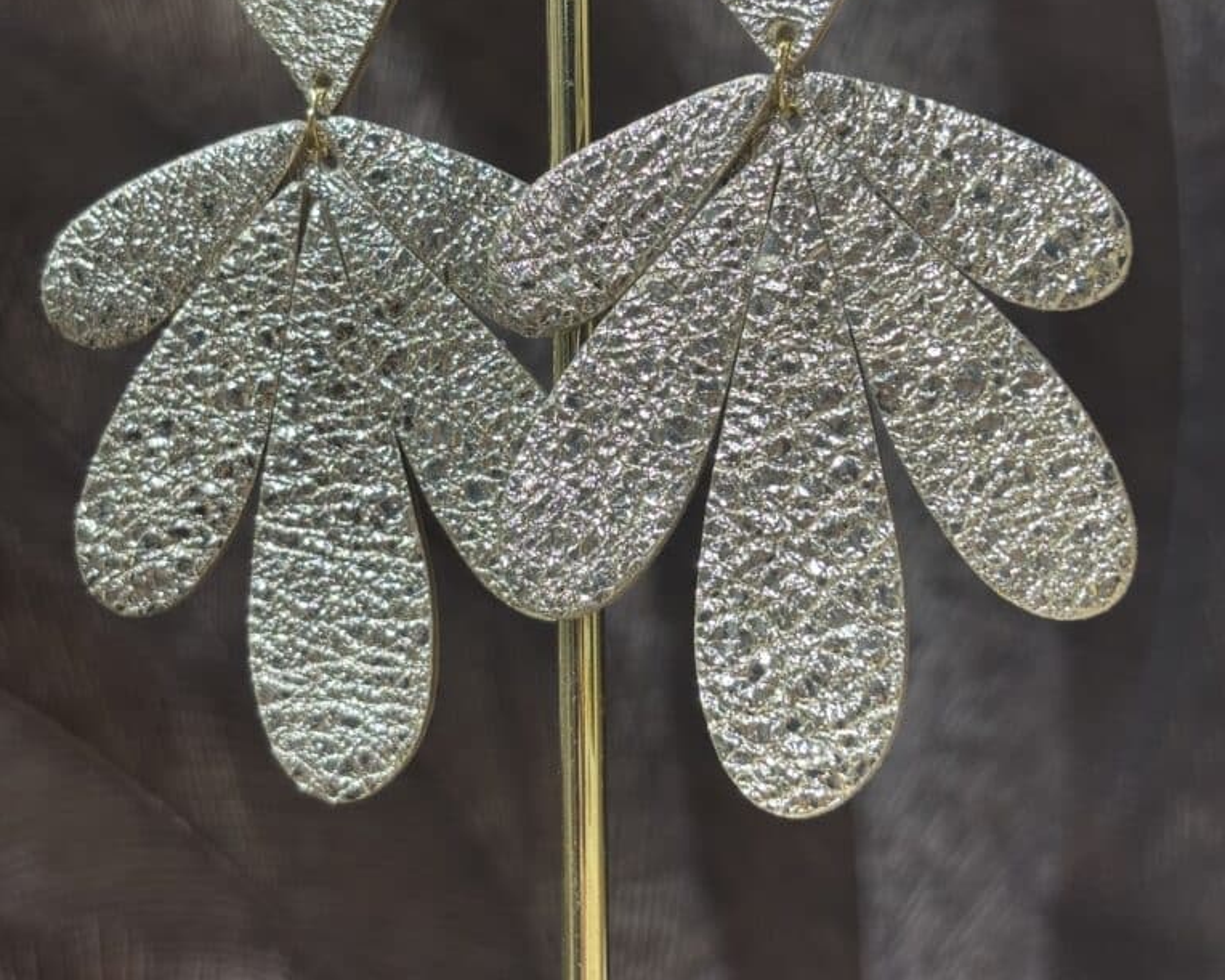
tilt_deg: -0.1
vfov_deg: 22.4
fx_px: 2465
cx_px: 612
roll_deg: +0.8
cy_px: 313
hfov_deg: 27.9
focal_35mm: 68
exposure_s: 1/100
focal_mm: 5.96
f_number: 1.6
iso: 40
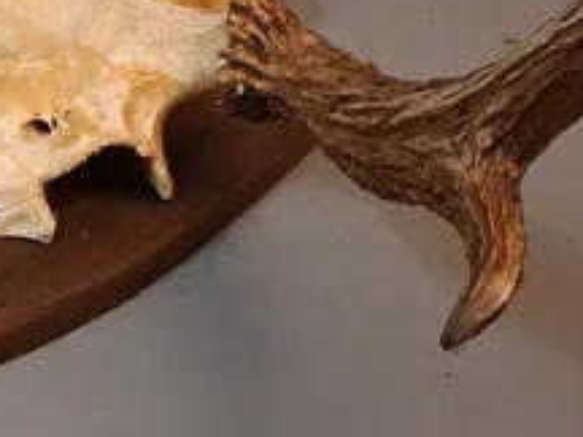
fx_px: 1684
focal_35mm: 100
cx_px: 70
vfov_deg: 14.3
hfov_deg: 19.3
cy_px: -92
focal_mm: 4
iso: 250
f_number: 1.8
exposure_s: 1/50
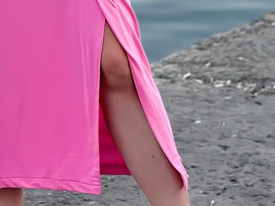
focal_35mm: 160
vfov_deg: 9.0
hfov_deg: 12.3
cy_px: -114
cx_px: 32
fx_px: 1271
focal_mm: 6.86
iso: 100
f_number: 1.8
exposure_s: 1/120
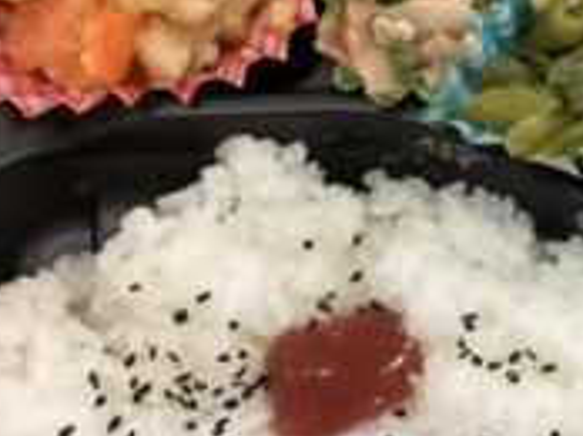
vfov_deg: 21.8
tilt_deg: -75.2
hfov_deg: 28.0
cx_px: 521
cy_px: 163
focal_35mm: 67
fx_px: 1127
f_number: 2.4
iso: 320
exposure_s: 1/60
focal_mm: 3.3
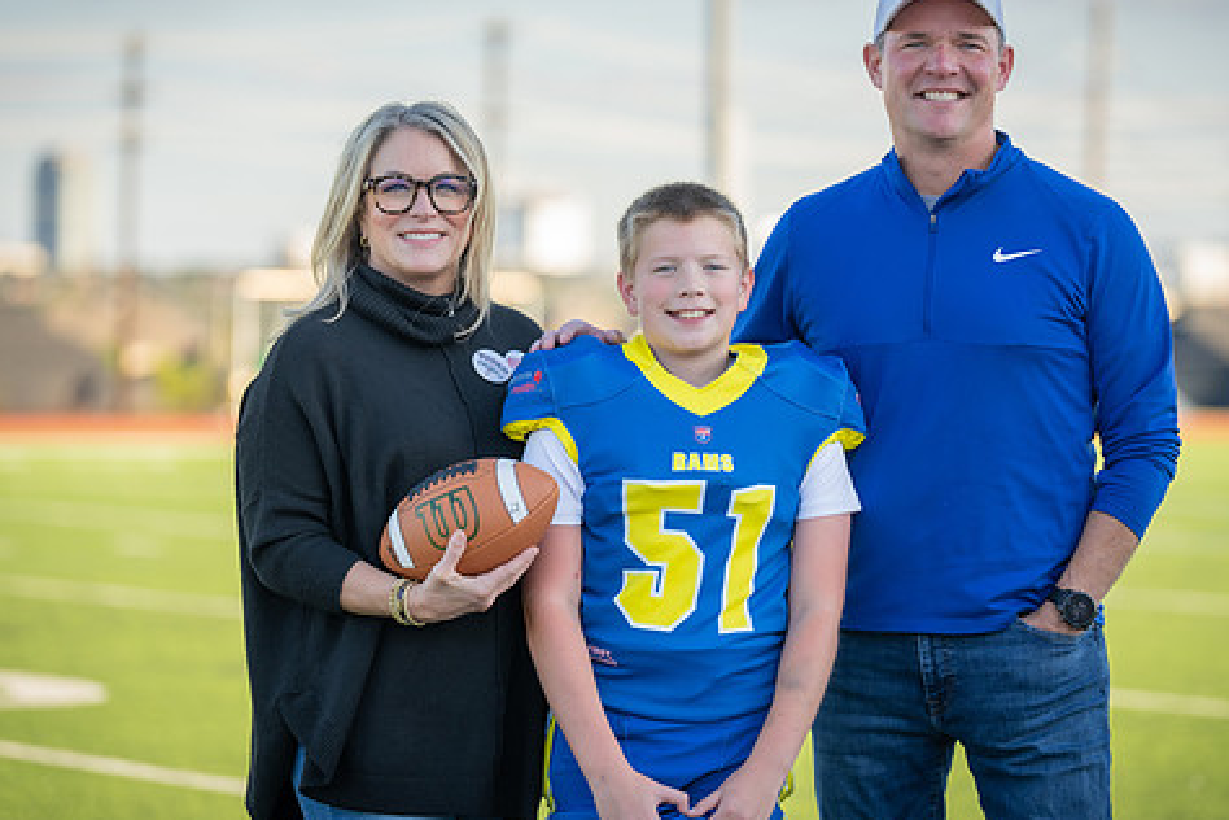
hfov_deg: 13.0
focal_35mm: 158
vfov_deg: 8.7
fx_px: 5394
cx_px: 659
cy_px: 406
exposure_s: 1/400
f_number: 2.8
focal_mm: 129
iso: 100
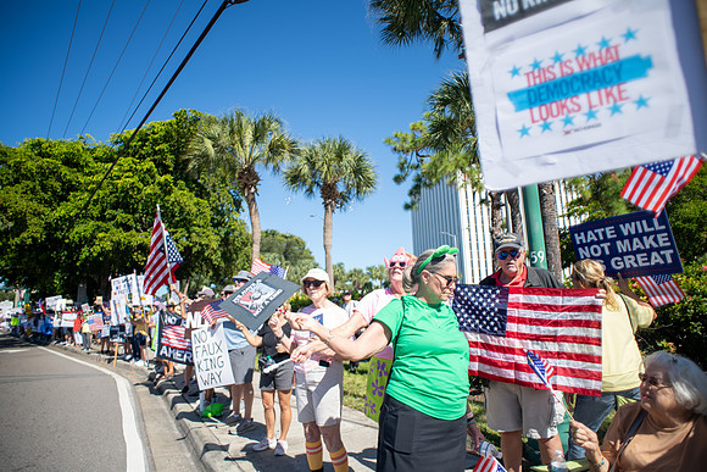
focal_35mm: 20
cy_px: 236
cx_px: 354
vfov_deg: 62.0
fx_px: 393
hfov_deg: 84.0
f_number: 5.6
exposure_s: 1/640
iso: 64
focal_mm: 20
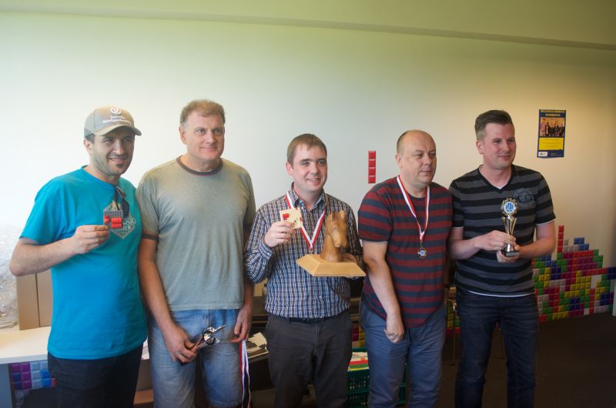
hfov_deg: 57.3
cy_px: 204
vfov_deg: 39.8
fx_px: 564
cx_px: 308
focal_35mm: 33
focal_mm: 22
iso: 400
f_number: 4
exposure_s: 1/60
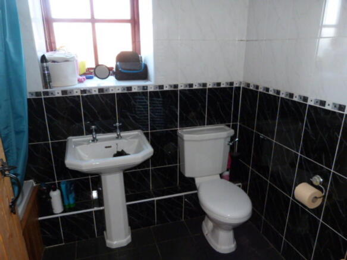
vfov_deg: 54.9
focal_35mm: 25
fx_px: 251
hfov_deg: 69.4
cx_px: 174
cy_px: 130
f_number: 2.8
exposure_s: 1/60
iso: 400
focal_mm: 4.5
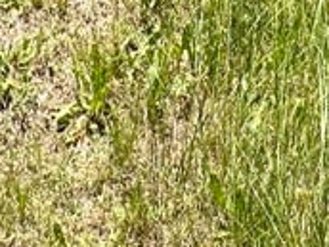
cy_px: -624
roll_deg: -1.6
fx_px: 1055
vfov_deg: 8.9
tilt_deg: -3.7
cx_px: 171
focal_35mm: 111
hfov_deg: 17.7
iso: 40
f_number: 2.2
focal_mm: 2.22
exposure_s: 1/734
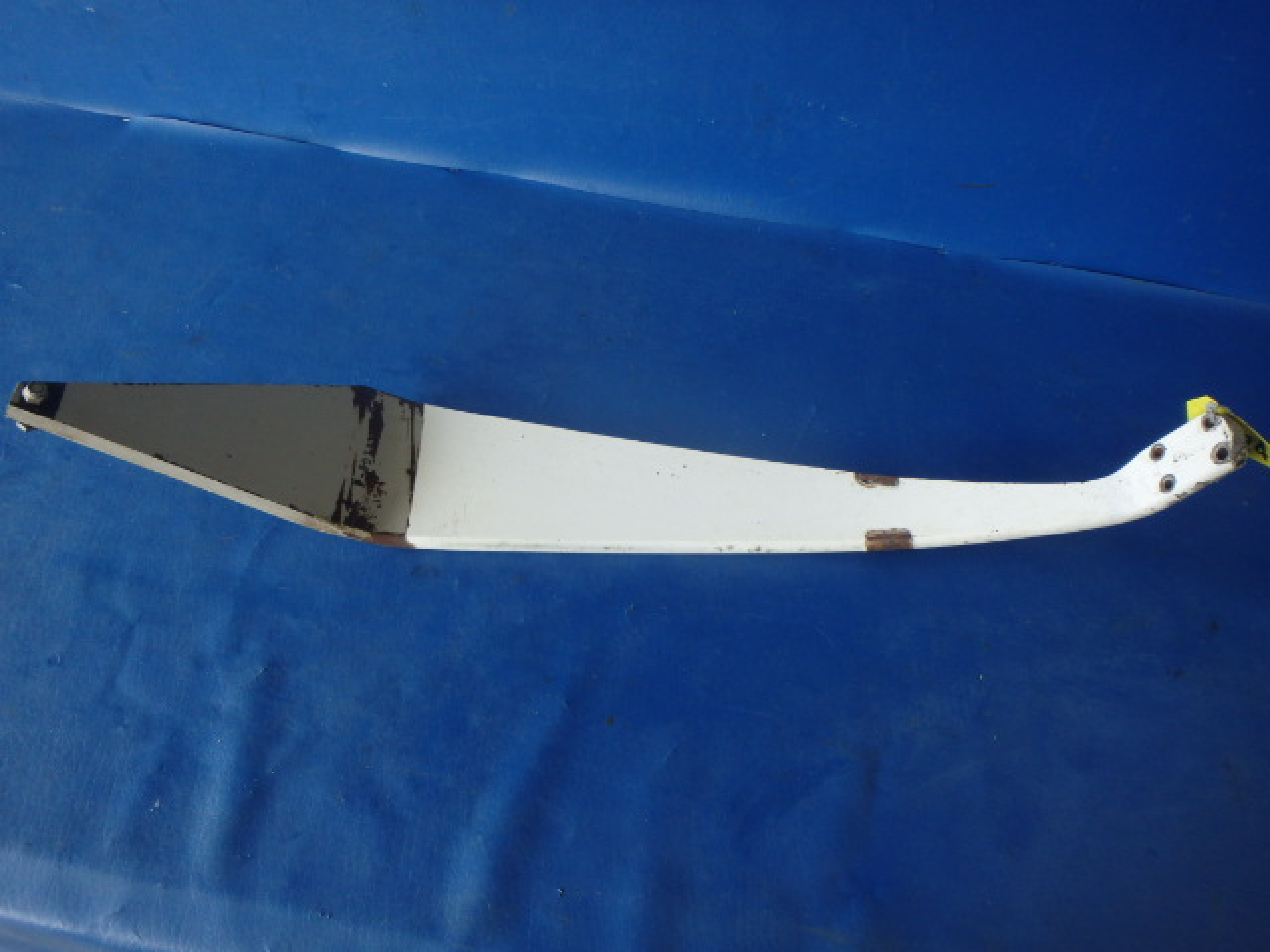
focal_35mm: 28
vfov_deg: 49.7
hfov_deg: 63.4
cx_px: 635
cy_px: 476
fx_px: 1027
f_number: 3.9
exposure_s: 1/60
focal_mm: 5
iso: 160
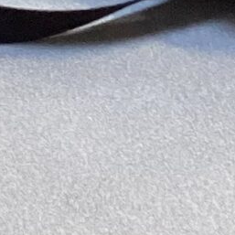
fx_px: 2097
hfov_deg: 6.4
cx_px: 22
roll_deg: +0.6
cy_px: -595
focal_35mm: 273
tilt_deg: -24.9
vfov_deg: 5.8
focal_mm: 3.3
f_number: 2.4
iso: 250
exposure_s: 1/50
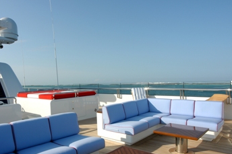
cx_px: 93
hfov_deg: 44.3
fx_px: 283
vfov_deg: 30.5
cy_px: 83
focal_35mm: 44
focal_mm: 24
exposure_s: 1/80
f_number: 22
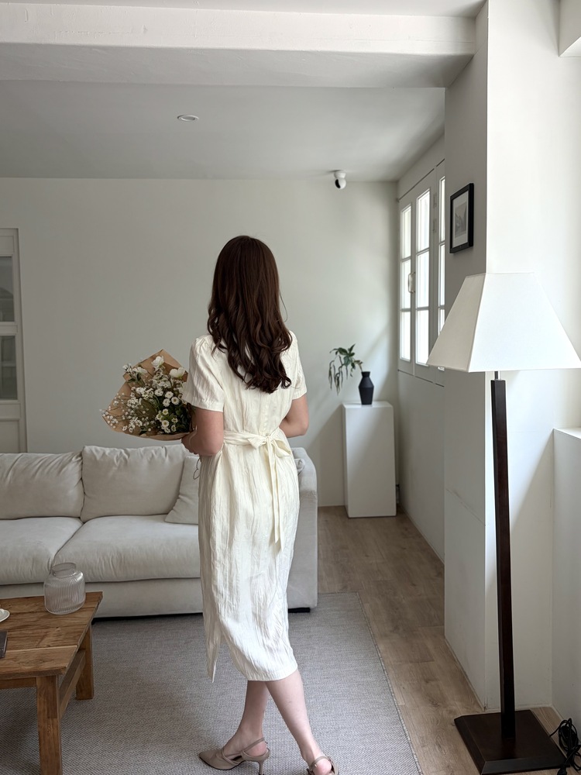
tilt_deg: -3.5
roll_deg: +1.1
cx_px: 290
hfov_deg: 53.1
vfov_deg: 67.3
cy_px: 388
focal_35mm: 26
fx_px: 582
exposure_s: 1/121
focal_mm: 5.96
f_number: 1.6
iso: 40
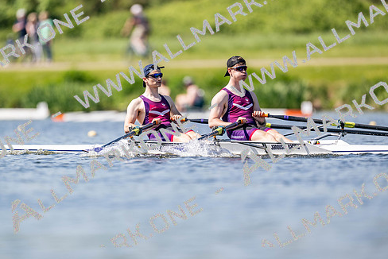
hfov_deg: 2.9
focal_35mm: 713
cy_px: 111
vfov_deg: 1.9
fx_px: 7689
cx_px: 173
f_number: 4
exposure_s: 1/2500
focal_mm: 600
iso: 280
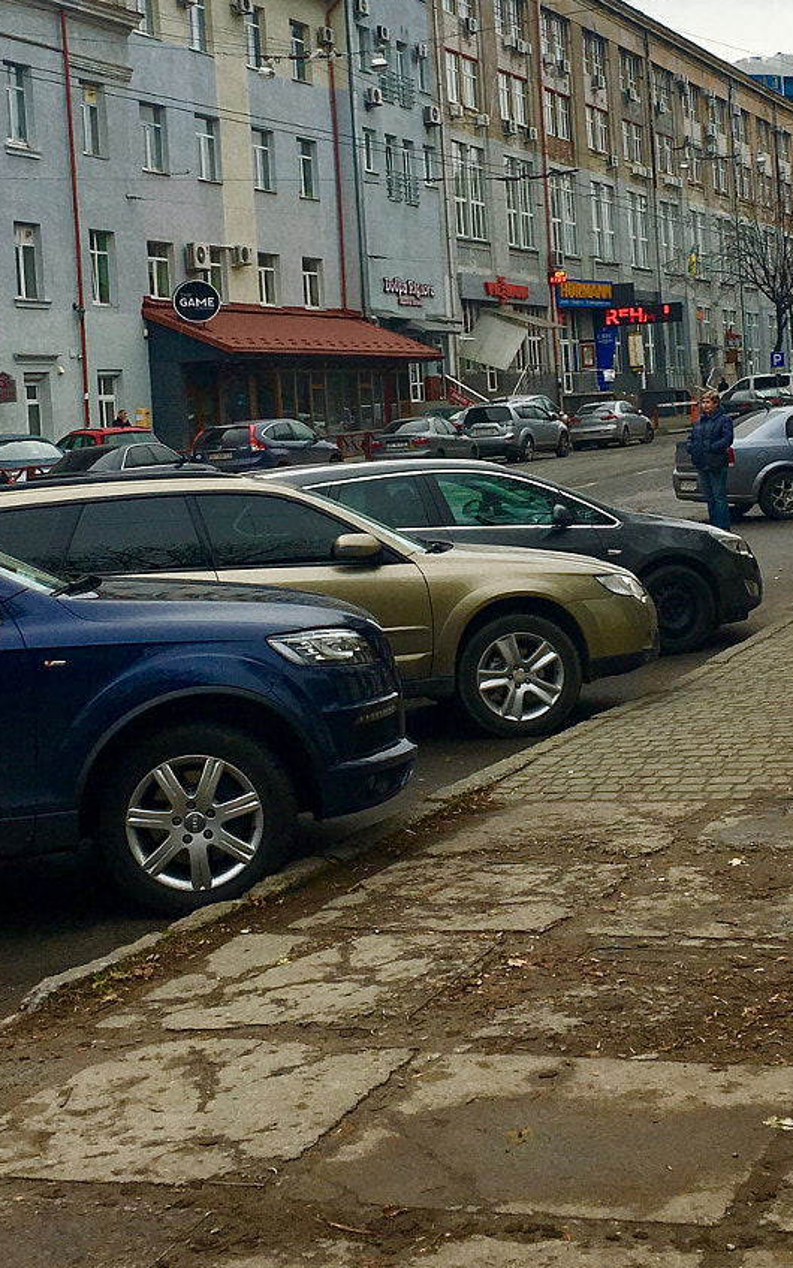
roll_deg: +2.7
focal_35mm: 58
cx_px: 468
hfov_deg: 22.3
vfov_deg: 34.7
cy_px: 408
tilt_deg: +0.9
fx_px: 2006
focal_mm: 4.15
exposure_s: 1/1115
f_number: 2.2
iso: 25
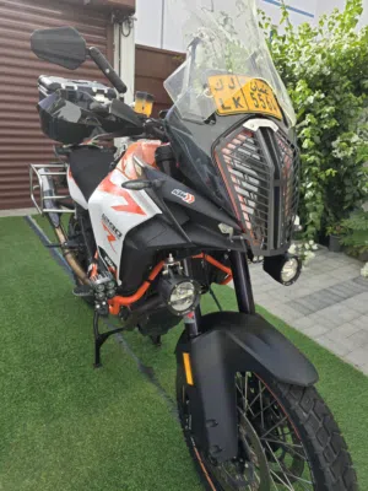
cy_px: 246
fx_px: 326
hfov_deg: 58.9
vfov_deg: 73.9
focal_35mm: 23
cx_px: 184
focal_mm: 6.3
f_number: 1.7
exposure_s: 1/340
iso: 12
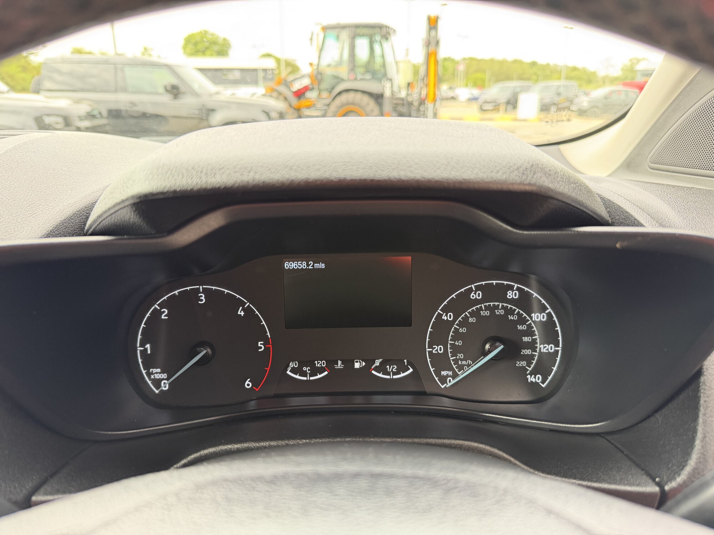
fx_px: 495
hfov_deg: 71.6
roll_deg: +0.3
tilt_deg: -18.5
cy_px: 268
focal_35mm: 24
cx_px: 357
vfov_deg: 56.8
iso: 250
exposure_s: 1/60
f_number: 1.78
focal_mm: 6.76
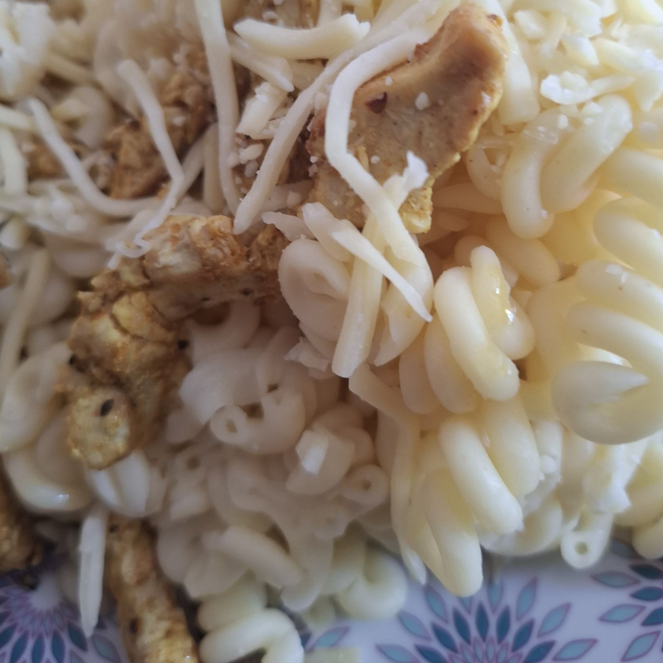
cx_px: 329
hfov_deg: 57.3
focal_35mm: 28
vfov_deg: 56.2
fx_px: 607
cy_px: 225
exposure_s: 1/25
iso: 320
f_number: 1.8
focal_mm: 5.54
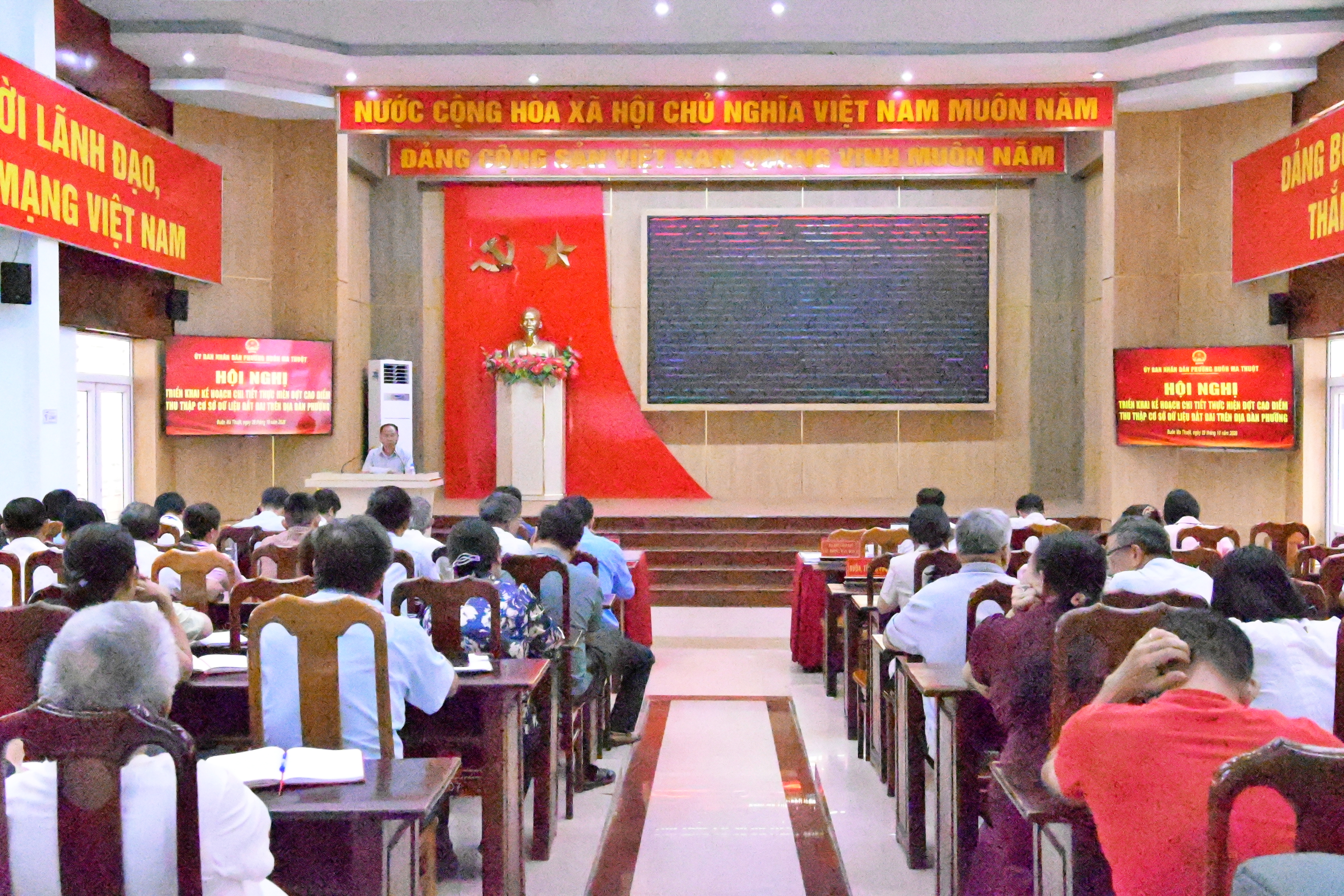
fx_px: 1456
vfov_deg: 34.2
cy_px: 448
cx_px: 672
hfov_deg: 49.6
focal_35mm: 39
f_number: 5.6
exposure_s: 1/4000
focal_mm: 26
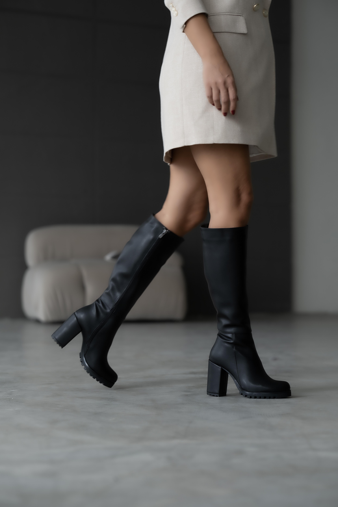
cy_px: 254
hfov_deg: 16.3
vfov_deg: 24.2
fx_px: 1183
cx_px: 169
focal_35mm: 84
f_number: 2.5
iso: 160
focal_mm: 56
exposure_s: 1/125
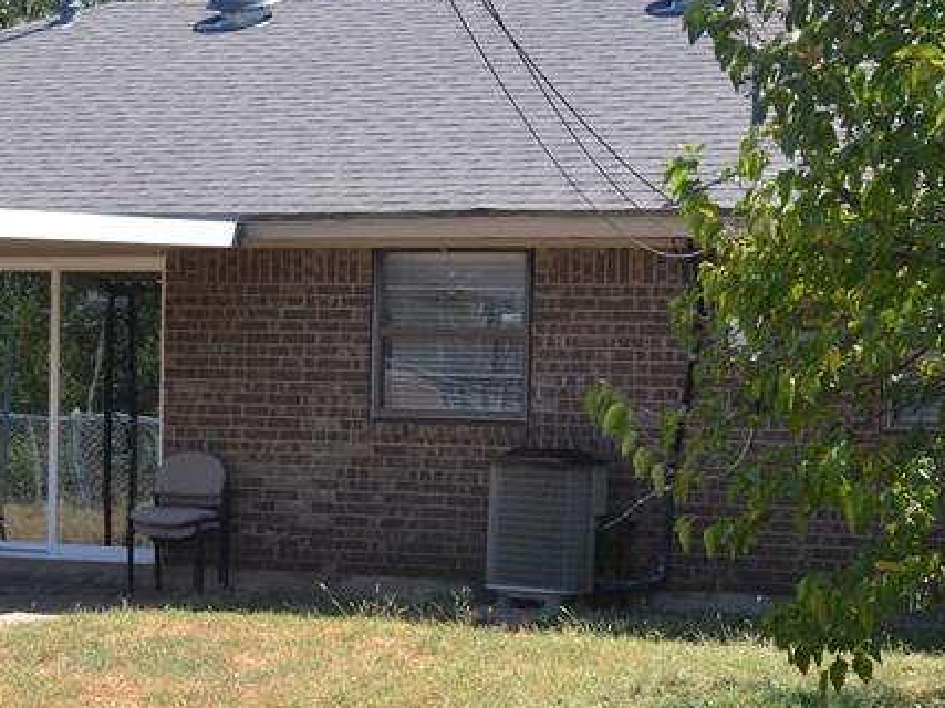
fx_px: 2733
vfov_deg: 14.6
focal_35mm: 100
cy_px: 615
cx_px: 417
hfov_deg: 19.6
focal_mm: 29
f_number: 6.3
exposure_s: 1/160
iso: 100
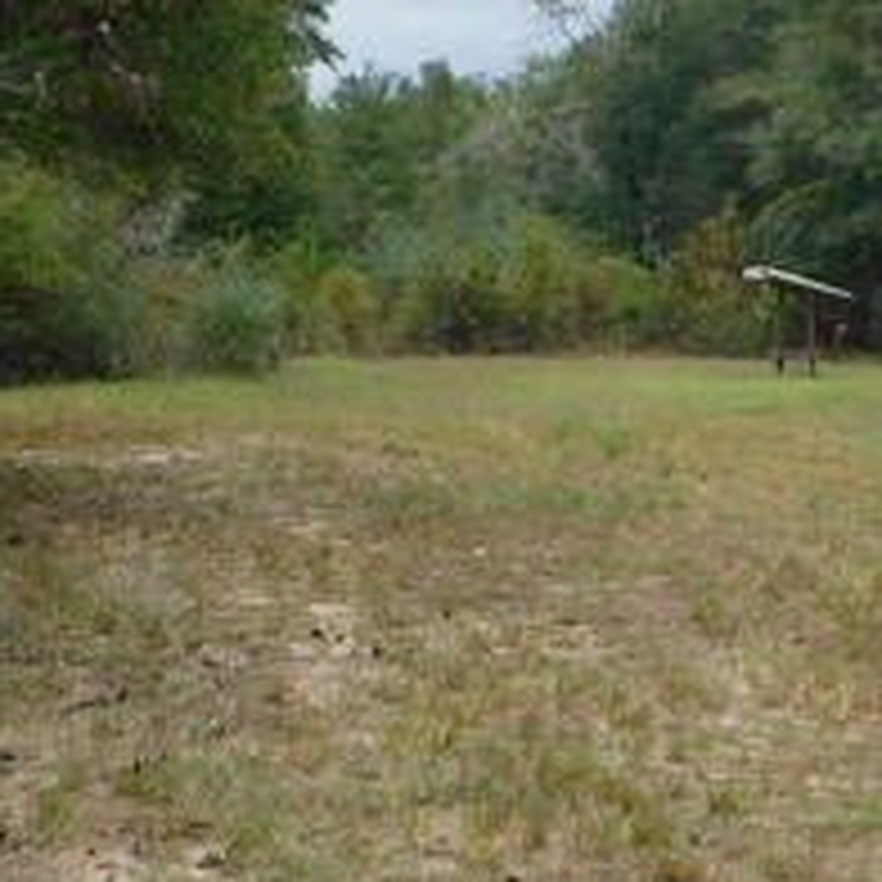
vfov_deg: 16.1
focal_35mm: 108
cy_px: 342
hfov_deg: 15.6
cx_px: 1030
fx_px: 3113
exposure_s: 1/400
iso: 125
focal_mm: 5.3
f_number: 3.2
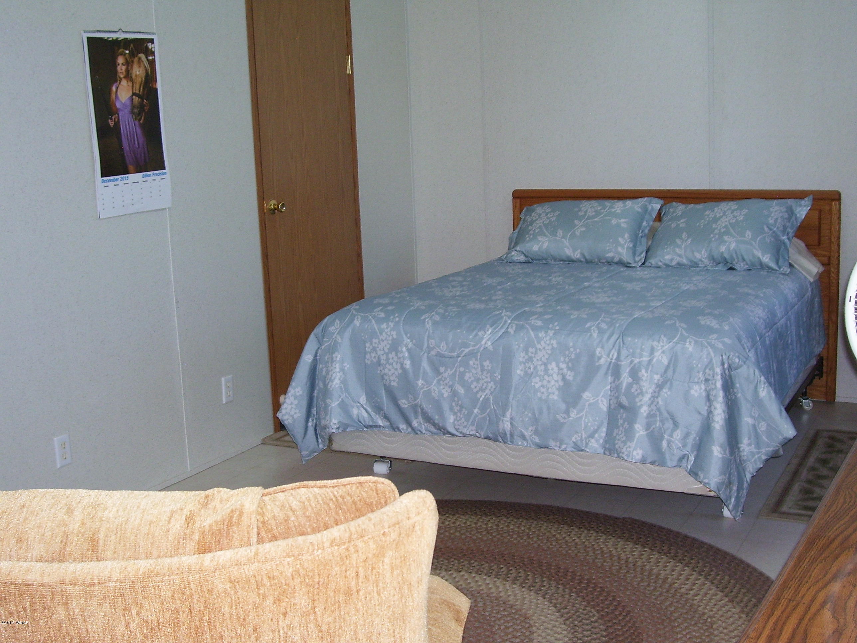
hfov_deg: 44.8
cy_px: 322
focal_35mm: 42
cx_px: 428
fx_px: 1040
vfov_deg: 34.3
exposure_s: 1/60
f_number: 3
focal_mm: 7
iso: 125
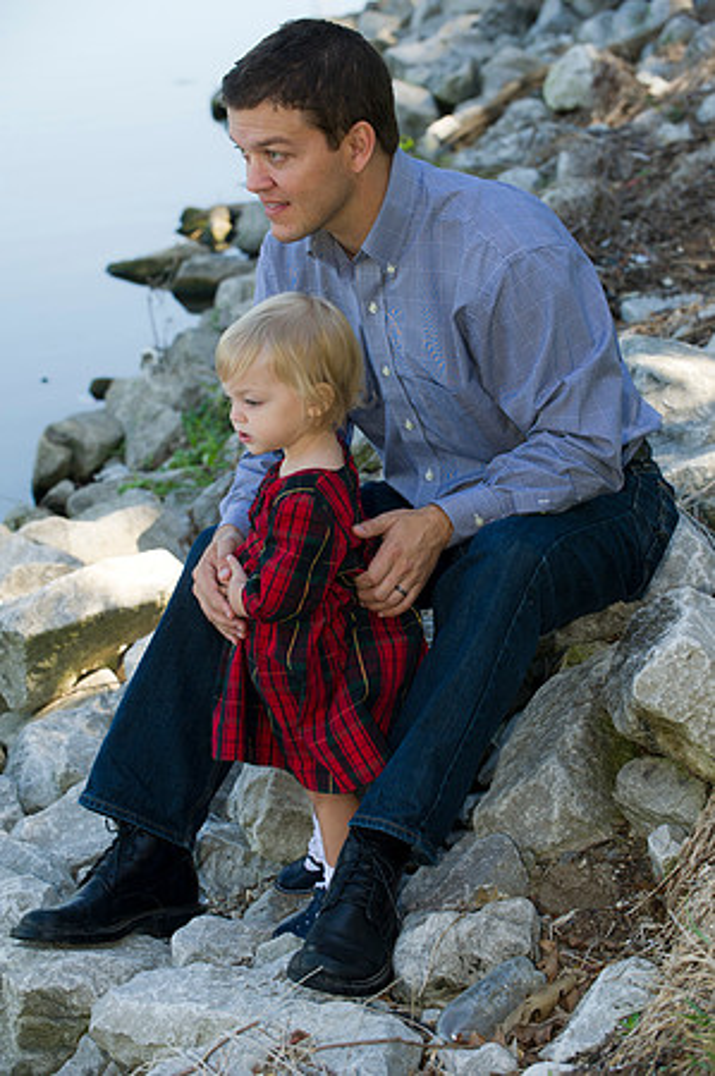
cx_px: 358
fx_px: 3135
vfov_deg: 19.5
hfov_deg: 13.0
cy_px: 538
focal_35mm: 105
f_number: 5.6
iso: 250
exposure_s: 1/160
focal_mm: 105
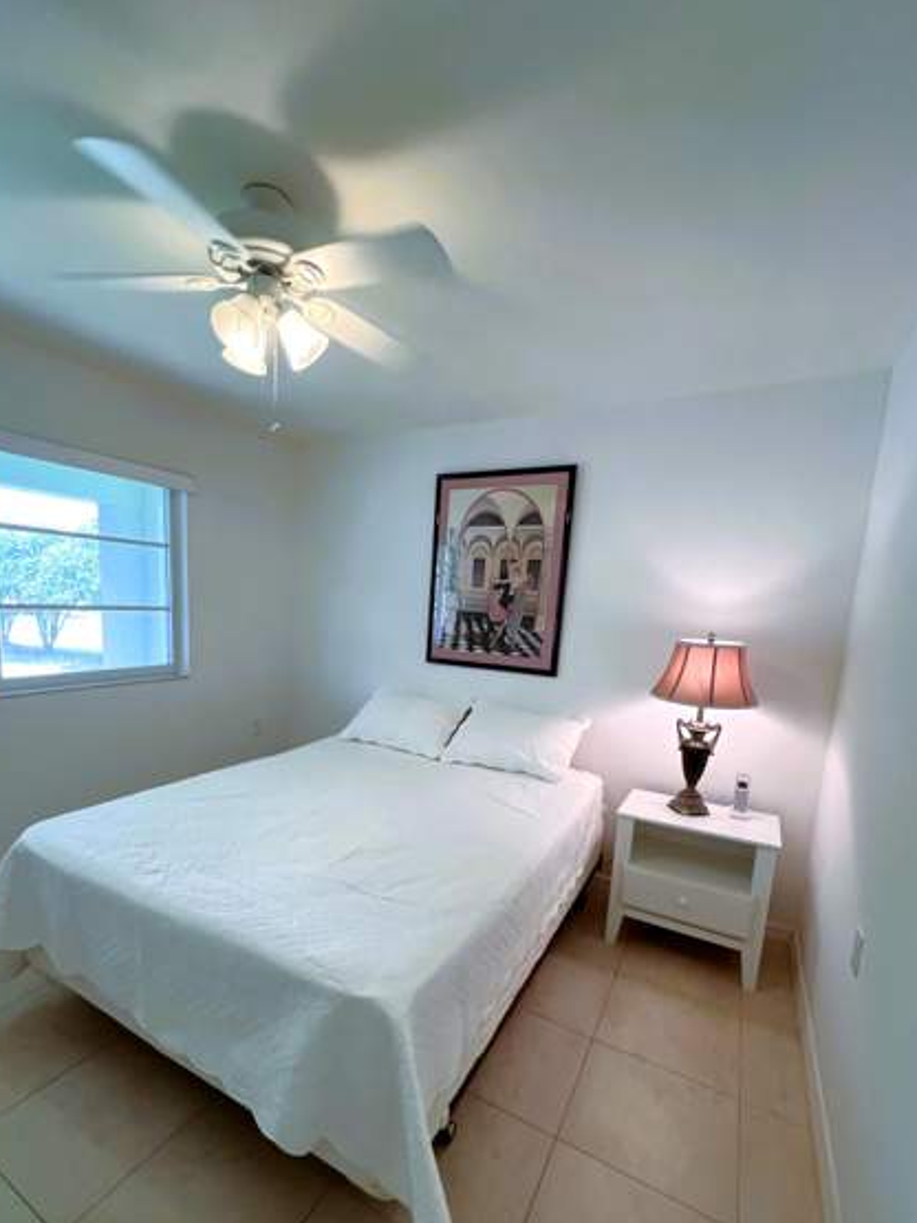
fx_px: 530
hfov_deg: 81.3
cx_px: 399
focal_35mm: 15
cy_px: 701
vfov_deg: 97.5
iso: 200
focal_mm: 1.57
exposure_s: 1/120
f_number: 1.8
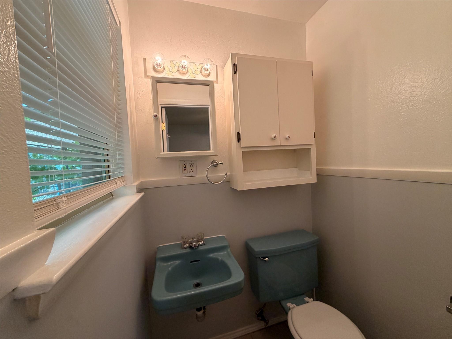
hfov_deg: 102.1
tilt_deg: -2.2
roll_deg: +3.4
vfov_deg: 85.7
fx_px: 183
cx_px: 226
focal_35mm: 14
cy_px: 170
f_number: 2.2
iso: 200
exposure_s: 1/120
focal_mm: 2.22
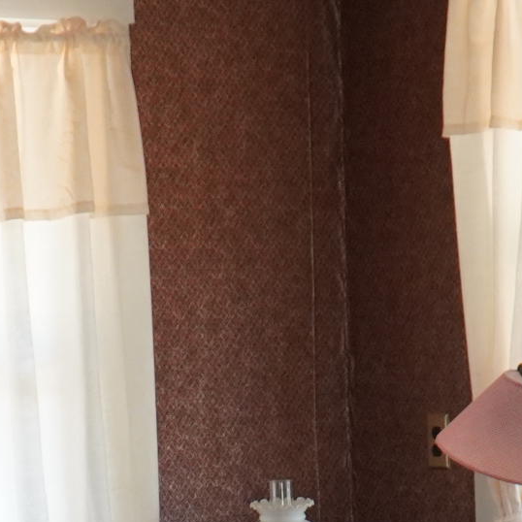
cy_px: 512
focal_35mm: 128
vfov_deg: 13.5
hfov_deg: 13.6
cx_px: 216
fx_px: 2184
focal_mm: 18
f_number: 4
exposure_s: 1/160
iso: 1250
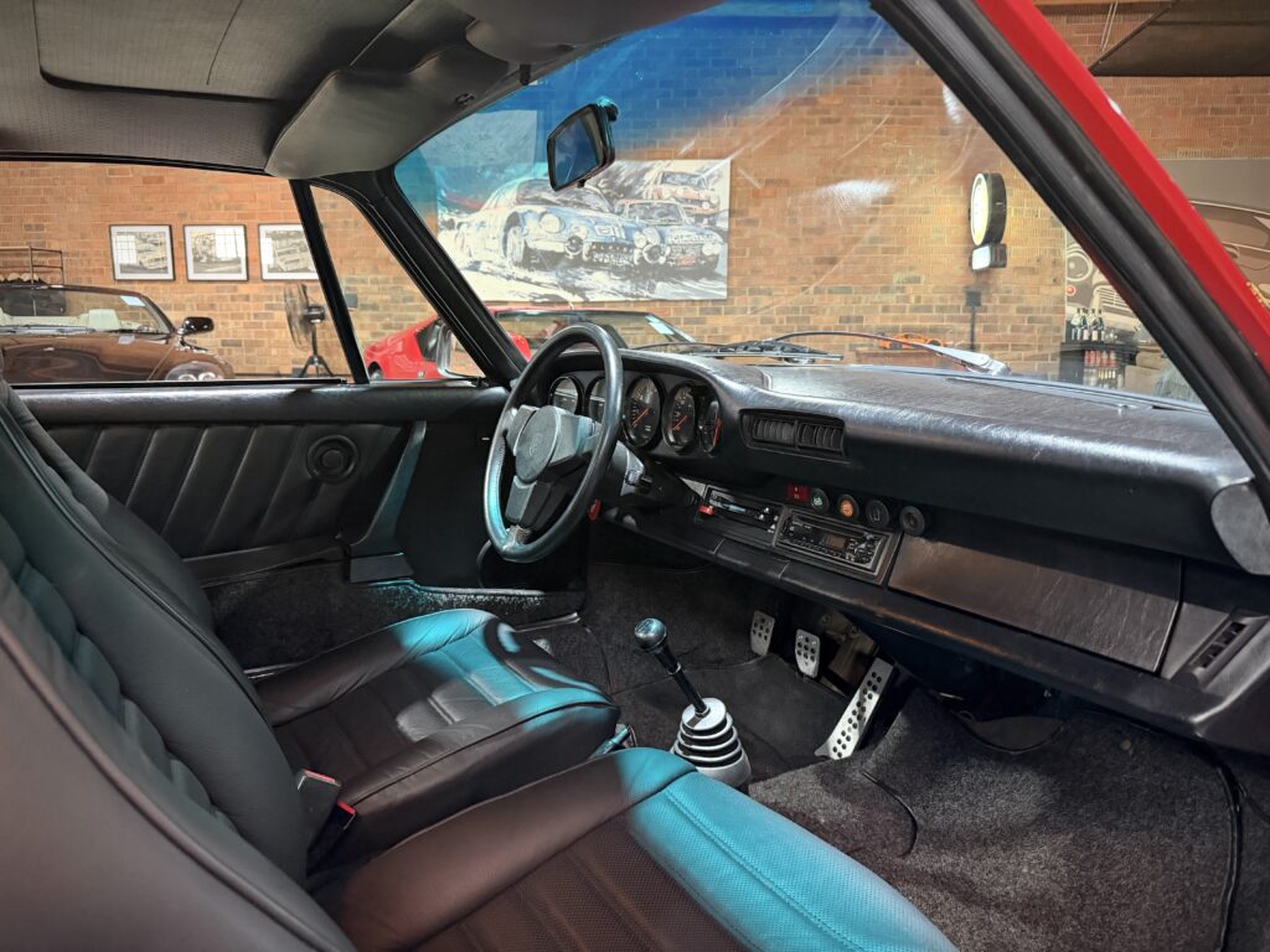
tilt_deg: -9.8
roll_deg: +0.1
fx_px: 881
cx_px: 635
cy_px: 476
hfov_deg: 71.6
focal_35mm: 24
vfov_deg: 56.8
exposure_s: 1/33
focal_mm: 6.76
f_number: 1.78
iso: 800
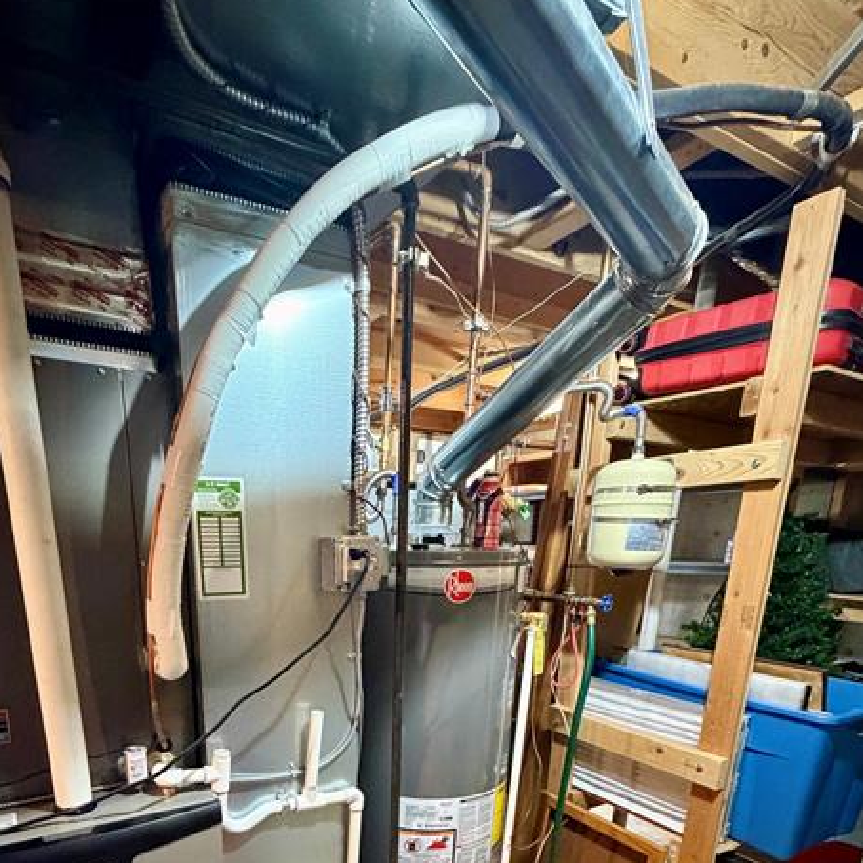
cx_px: 331
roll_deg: +0.0
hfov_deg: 71.1
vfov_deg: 64.2
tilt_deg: -16.0
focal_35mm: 21
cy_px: 718
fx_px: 592
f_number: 2.2
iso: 1000
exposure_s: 1/40
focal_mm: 2.22
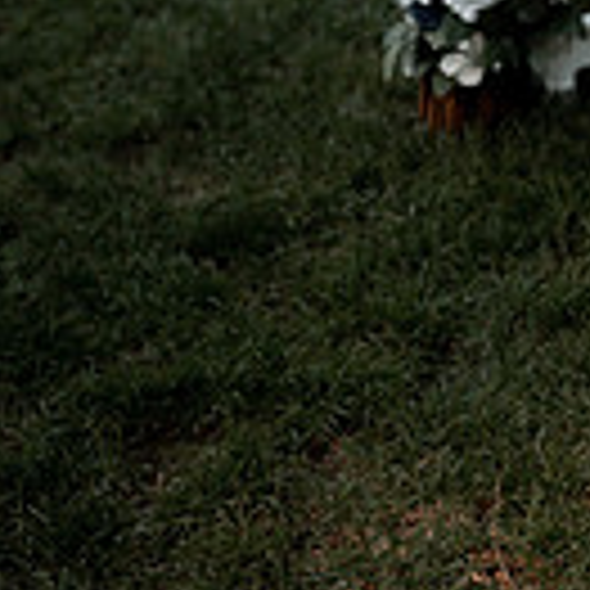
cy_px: -288
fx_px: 2430
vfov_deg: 13.1
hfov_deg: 13.6
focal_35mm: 126
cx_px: 590
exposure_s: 1/1000
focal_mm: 43
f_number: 2.8
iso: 250
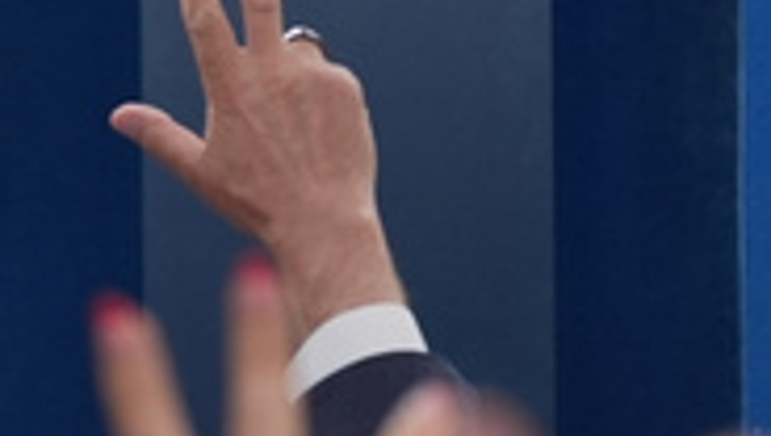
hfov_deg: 4.0
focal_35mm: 535
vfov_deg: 2.3
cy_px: 729
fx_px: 10950
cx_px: -926
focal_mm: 92
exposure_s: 1/125
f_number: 6.3
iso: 1600
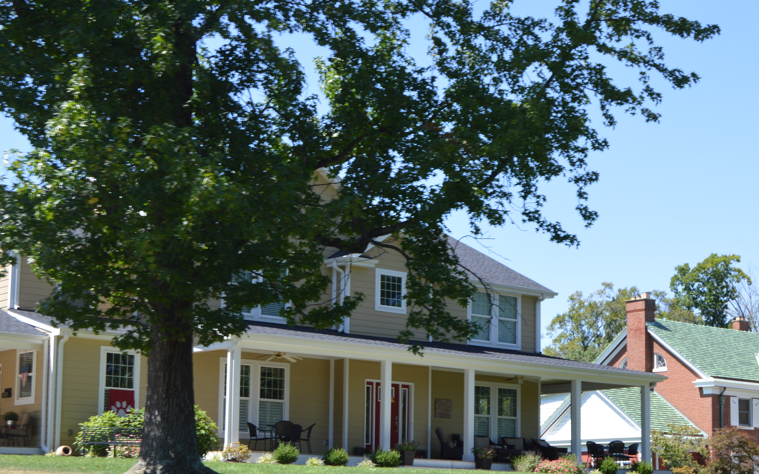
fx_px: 1443
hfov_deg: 29.5
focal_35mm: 70
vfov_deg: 18.6
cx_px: 384
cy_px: 336
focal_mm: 31
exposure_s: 1/160
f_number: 6.3
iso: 100
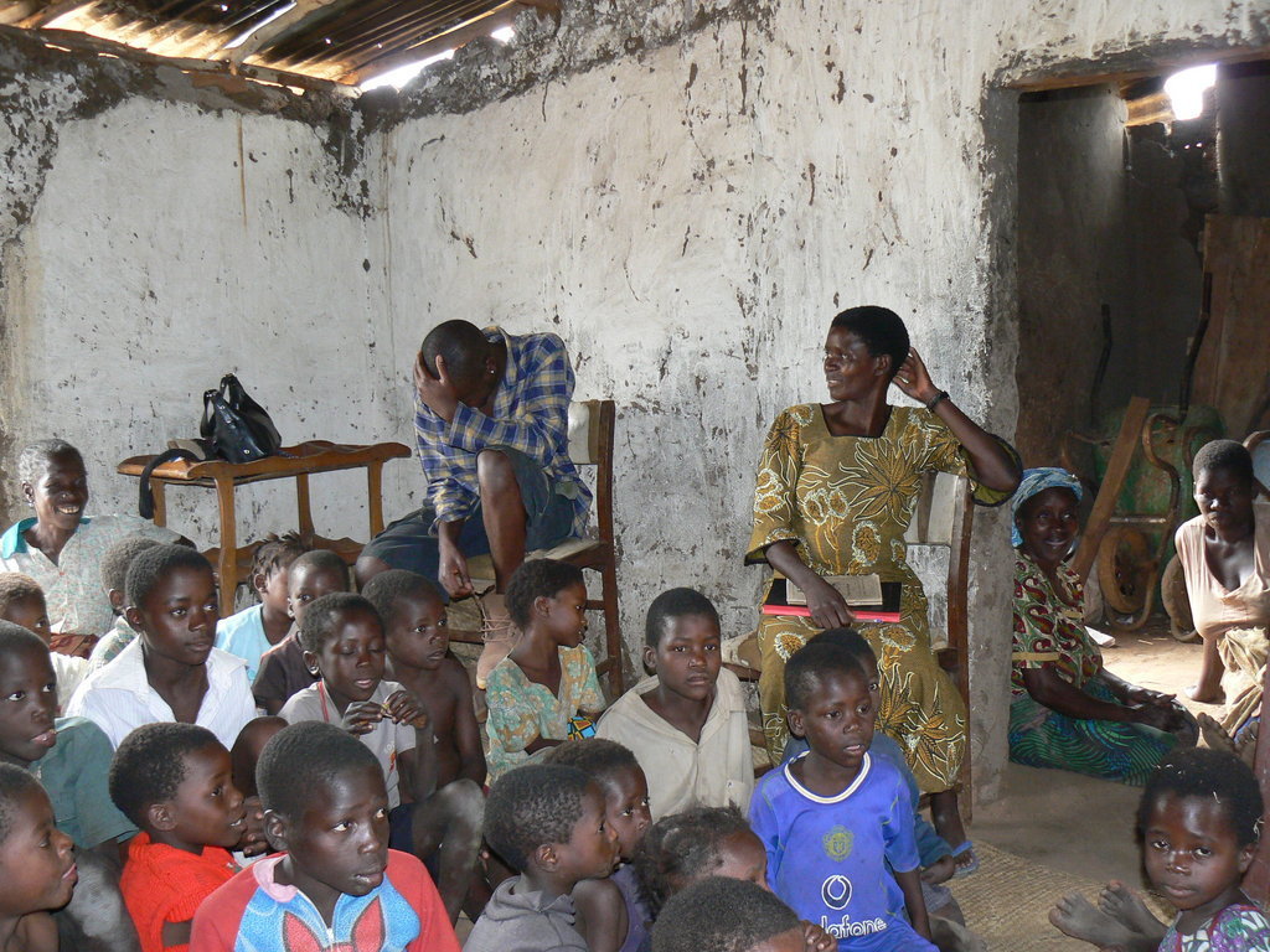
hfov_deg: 51.4
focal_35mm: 36
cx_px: 635
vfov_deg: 39.7
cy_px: 476
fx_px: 1321
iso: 125
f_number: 2.8
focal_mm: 6
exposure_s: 1/30
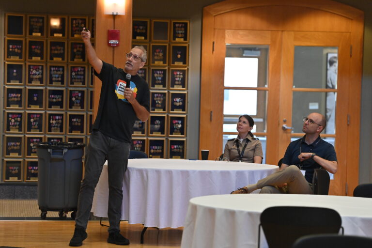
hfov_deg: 14.7
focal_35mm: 140
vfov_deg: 9.8
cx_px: 186
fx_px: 1447
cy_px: 124
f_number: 4
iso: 5000
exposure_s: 1/500
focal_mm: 140
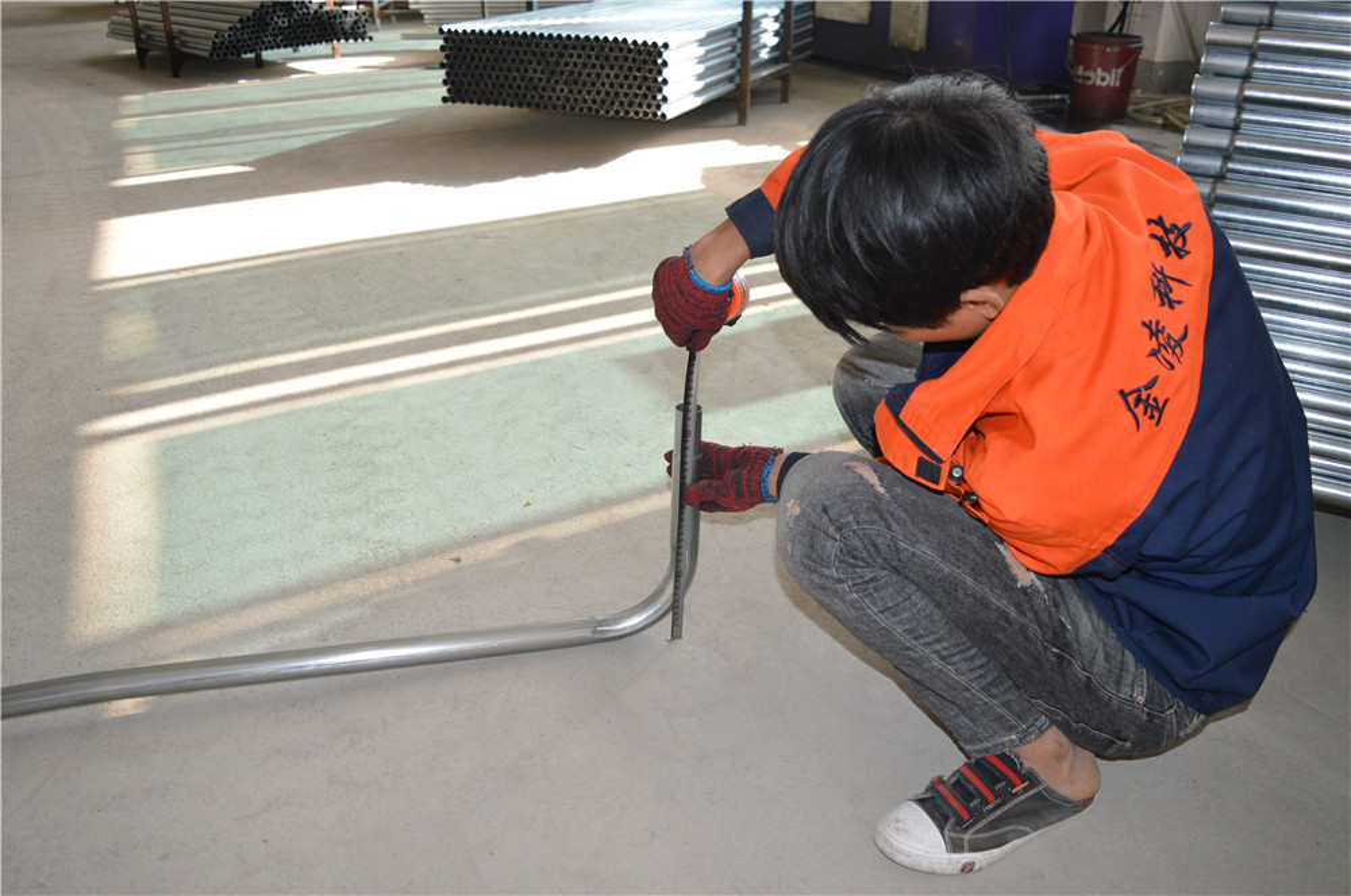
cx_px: 676
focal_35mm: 30
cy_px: 448
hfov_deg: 62.0
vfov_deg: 43.5
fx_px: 1124
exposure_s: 1/125
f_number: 4
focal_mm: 20
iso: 160
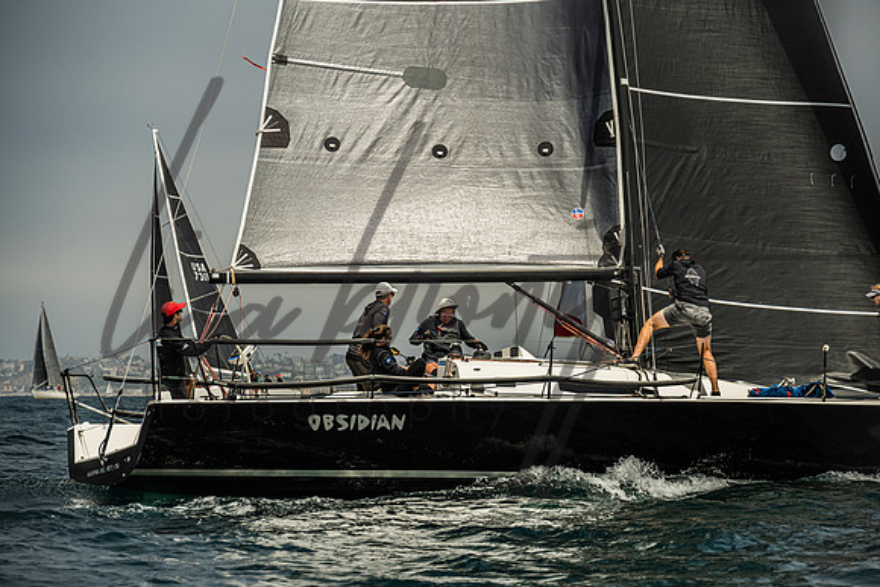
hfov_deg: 13.9
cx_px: 436
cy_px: 293
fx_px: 3600
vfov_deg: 9.3
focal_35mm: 147
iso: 400
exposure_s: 1/1600
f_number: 6.3
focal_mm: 145
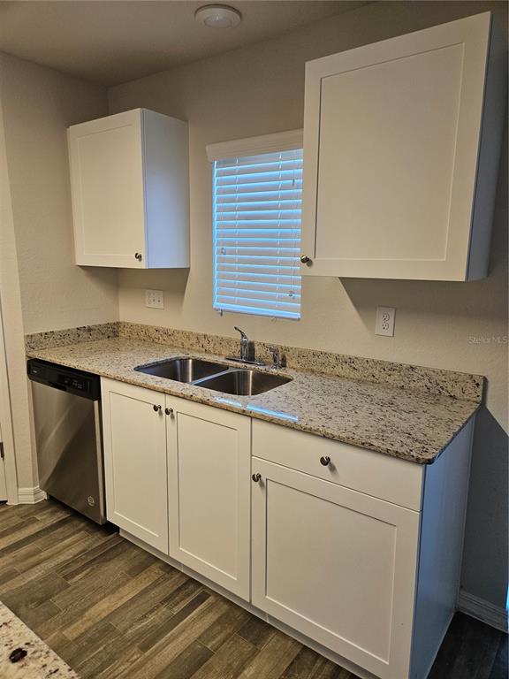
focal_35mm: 23
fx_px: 451
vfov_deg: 73.9
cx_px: 254
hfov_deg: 58.9
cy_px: 340
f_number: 1.8
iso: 200
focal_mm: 5.4
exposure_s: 1/120
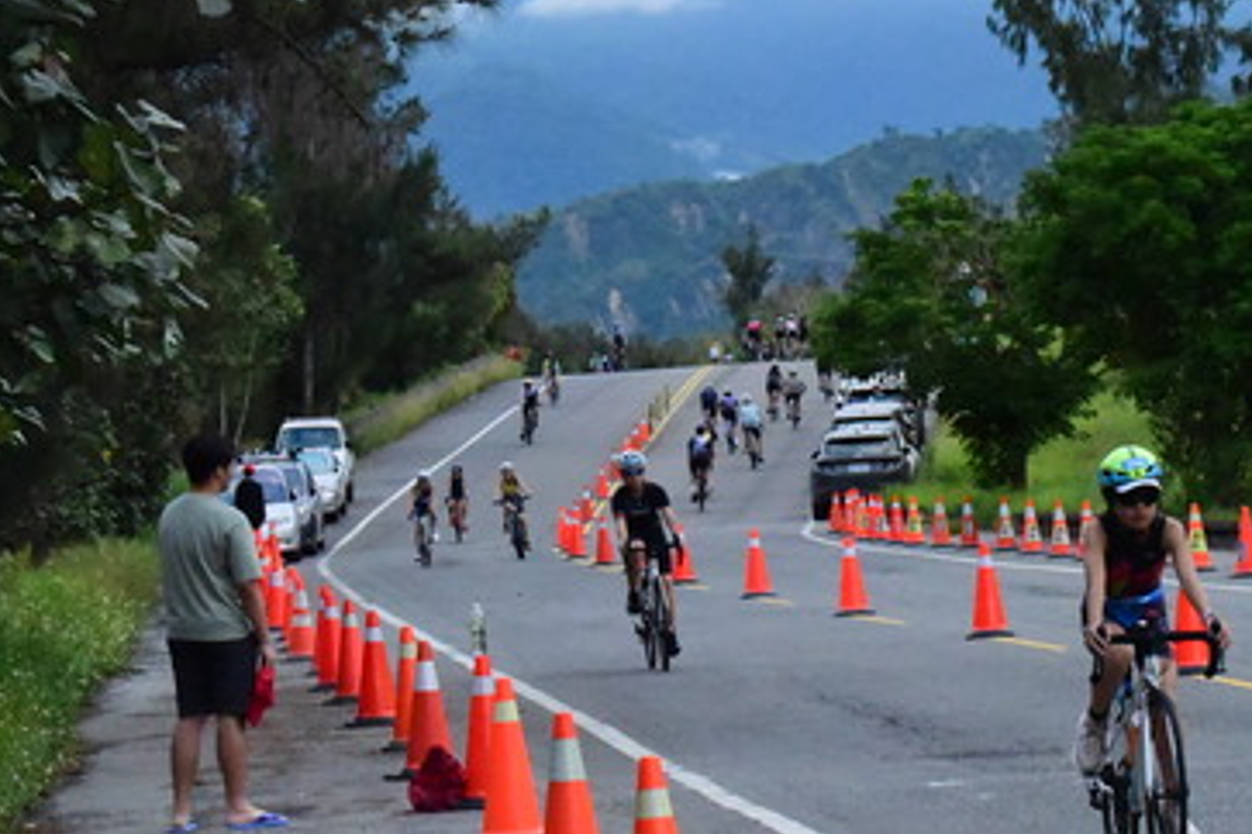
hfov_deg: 10.0
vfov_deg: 6.7
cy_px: 550
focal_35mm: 204
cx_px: 1145
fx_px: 7094
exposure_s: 1/2500
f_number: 13
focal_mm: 95
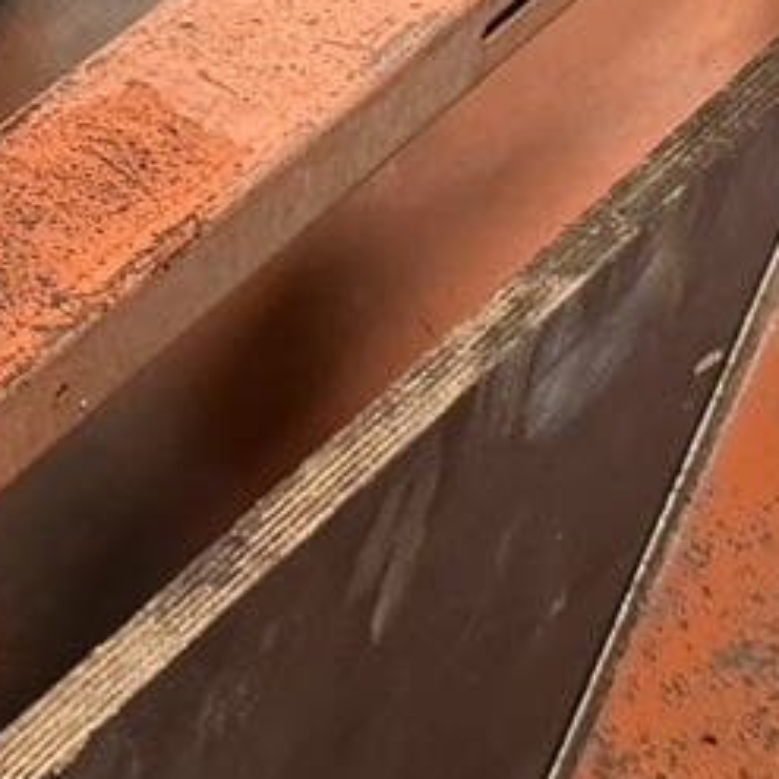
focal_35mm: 176
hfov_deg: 9.0
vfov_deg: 9.9
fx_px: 4481
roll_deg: +1.6
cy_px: 186
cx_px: -1053
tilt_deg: -35.4
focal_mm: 6.76
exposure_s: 1/72
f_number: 1.78
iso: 200
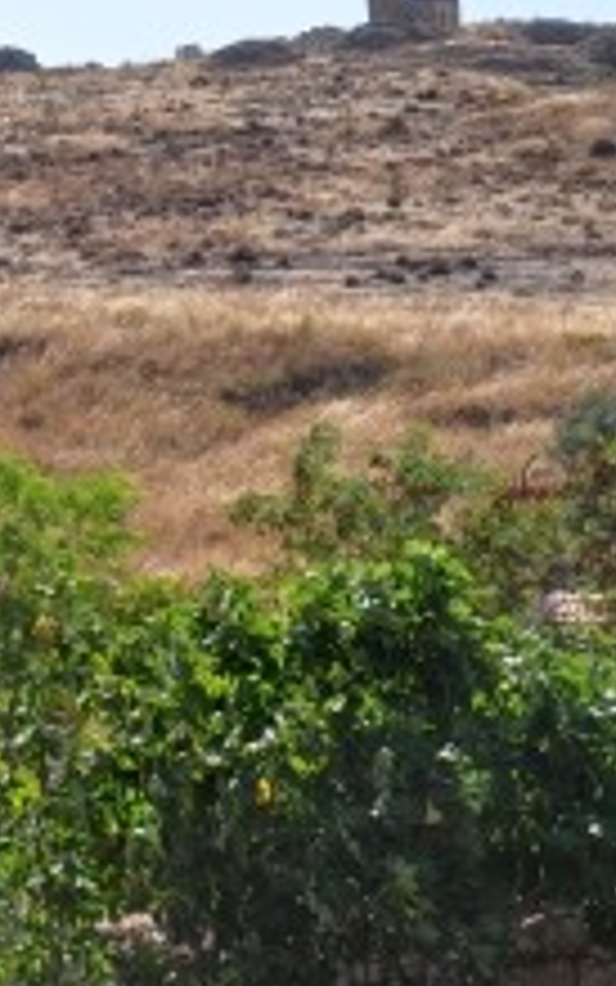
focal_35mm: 117
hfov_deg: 10.9
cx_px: -216
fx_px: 3129
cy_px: 52
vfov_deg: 17.6
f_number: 10
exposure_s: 1/320
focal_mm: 25
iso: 200
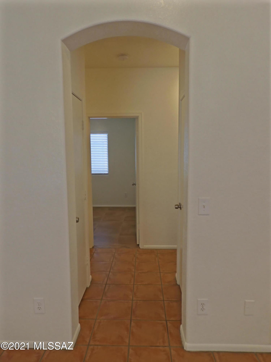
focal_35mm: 24
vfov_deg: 71.6
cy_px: 181
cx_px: 136
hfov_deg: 56.8
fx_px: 251
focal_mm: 4.3
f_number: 3.4
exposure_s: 1/30
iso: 140
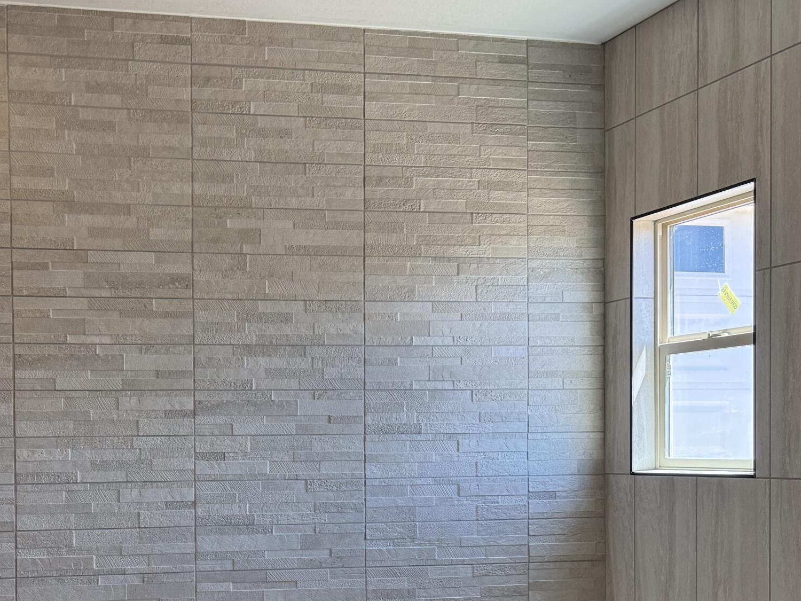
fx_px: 1111
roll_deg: +0.6
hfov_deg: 37.7
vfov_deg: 29.7
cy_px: 469
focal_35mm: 48
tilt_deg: -0.9
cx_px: 120
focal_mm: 6.76
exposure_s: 1/225
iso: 160
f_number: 1.78
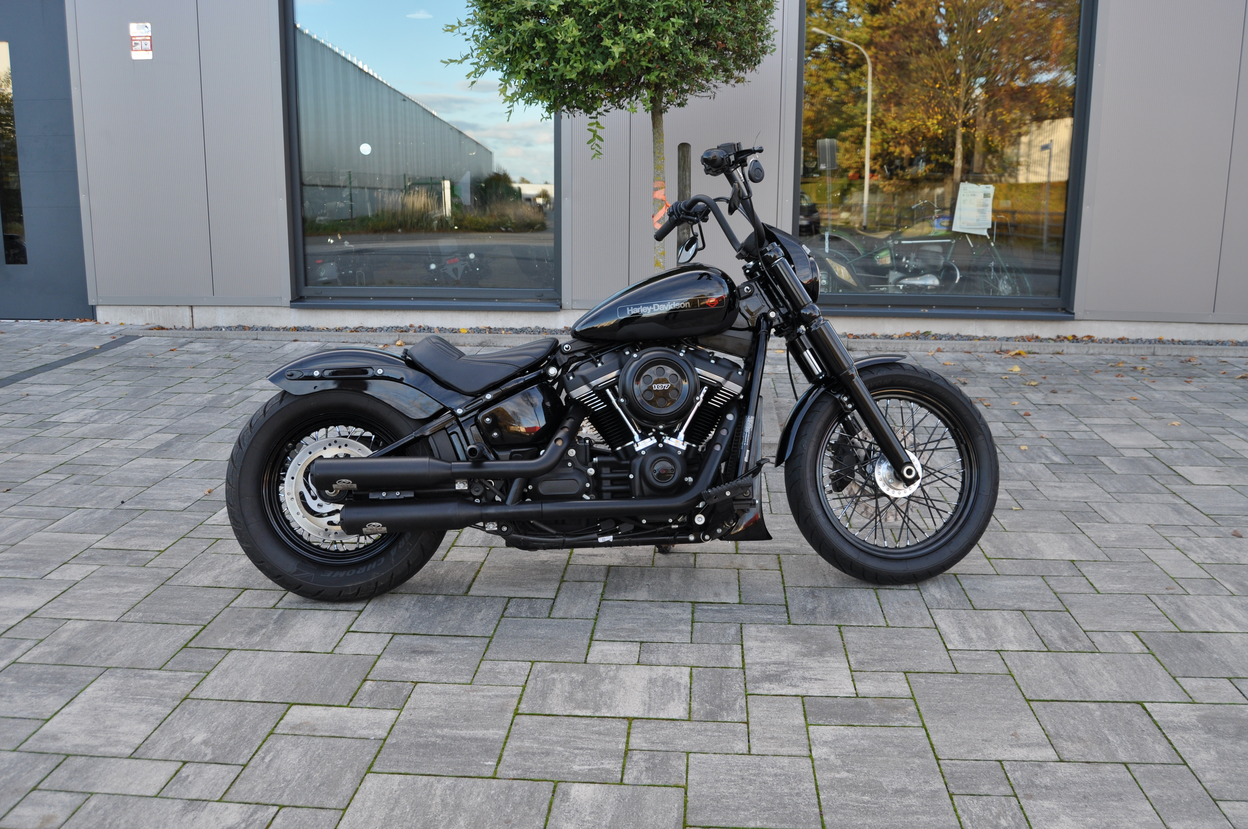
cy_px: 414
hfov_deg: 62.0
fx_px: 1039
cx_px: 624
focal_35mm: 30
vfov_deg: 43.5
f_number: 5.6
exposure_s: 1/125
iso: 250
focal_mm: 20
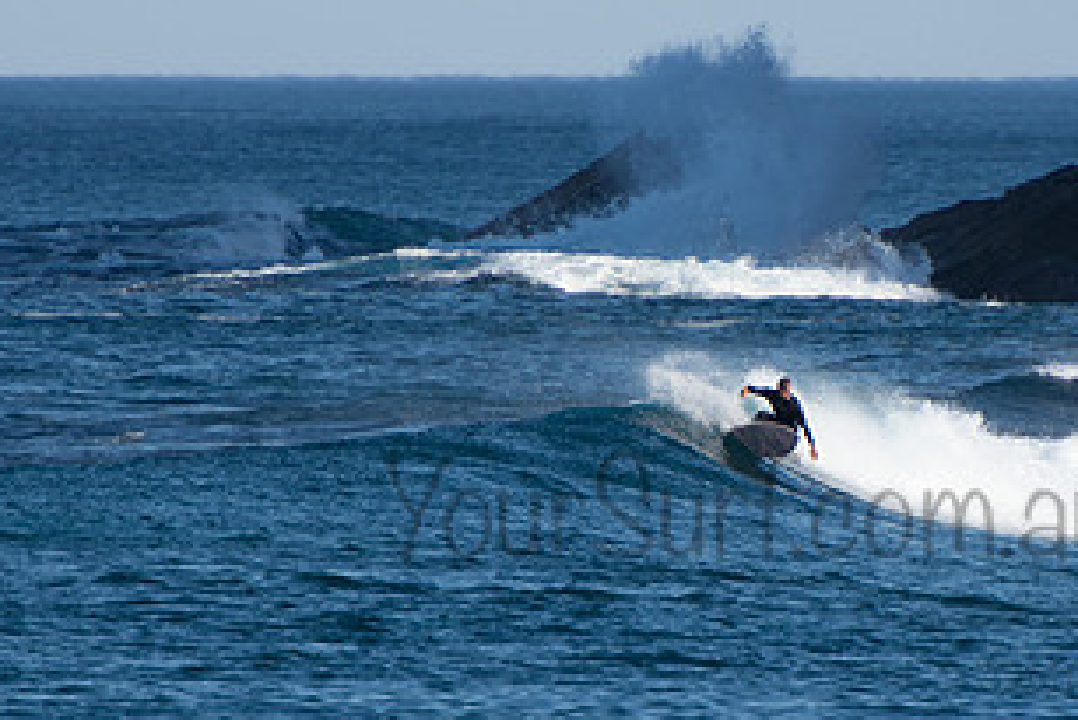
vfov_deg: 1.2
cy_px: 476
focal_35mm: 1132
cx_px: 748
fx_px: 33911
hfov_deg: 1.8
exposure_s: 1/1250
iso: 250
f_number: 5.6
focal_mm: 400
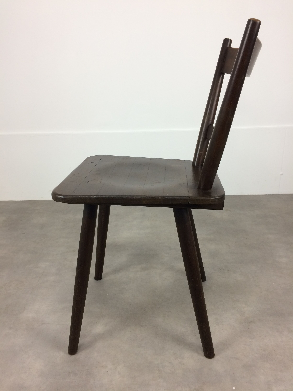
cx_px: 146
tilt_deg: -22.1
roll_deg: +2.7
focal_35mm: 29
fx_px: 327
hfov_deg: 48.2
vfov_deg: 61.7
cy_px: 196
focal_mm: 4.15
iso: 50
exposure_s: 1/33
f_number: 2.2
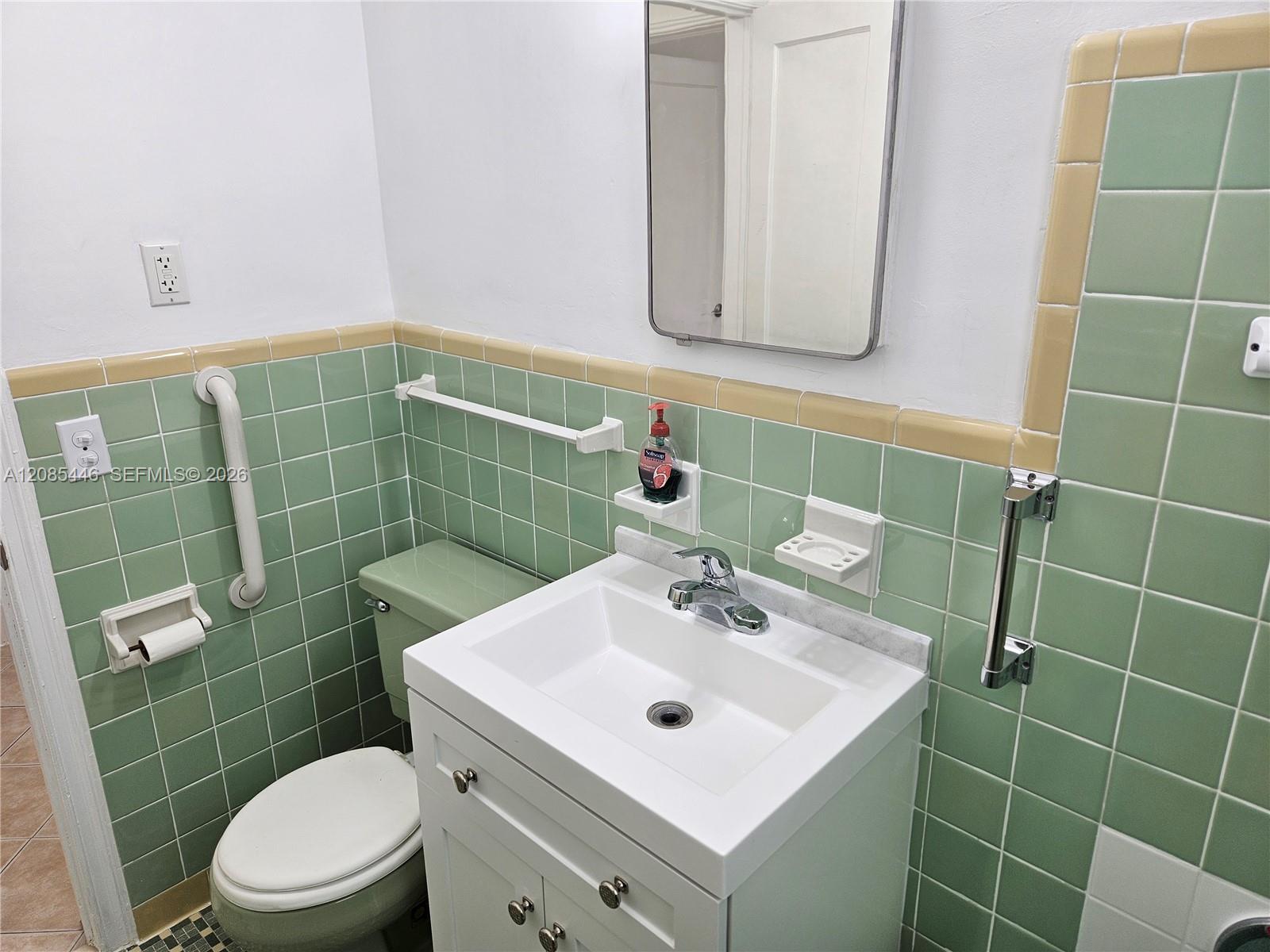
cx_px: 635
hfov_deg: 73.9
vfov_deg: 58.9
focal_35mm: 23
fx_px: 844
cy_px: 476
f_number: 1.8
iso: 32
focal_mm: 5.4
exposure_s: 1/120
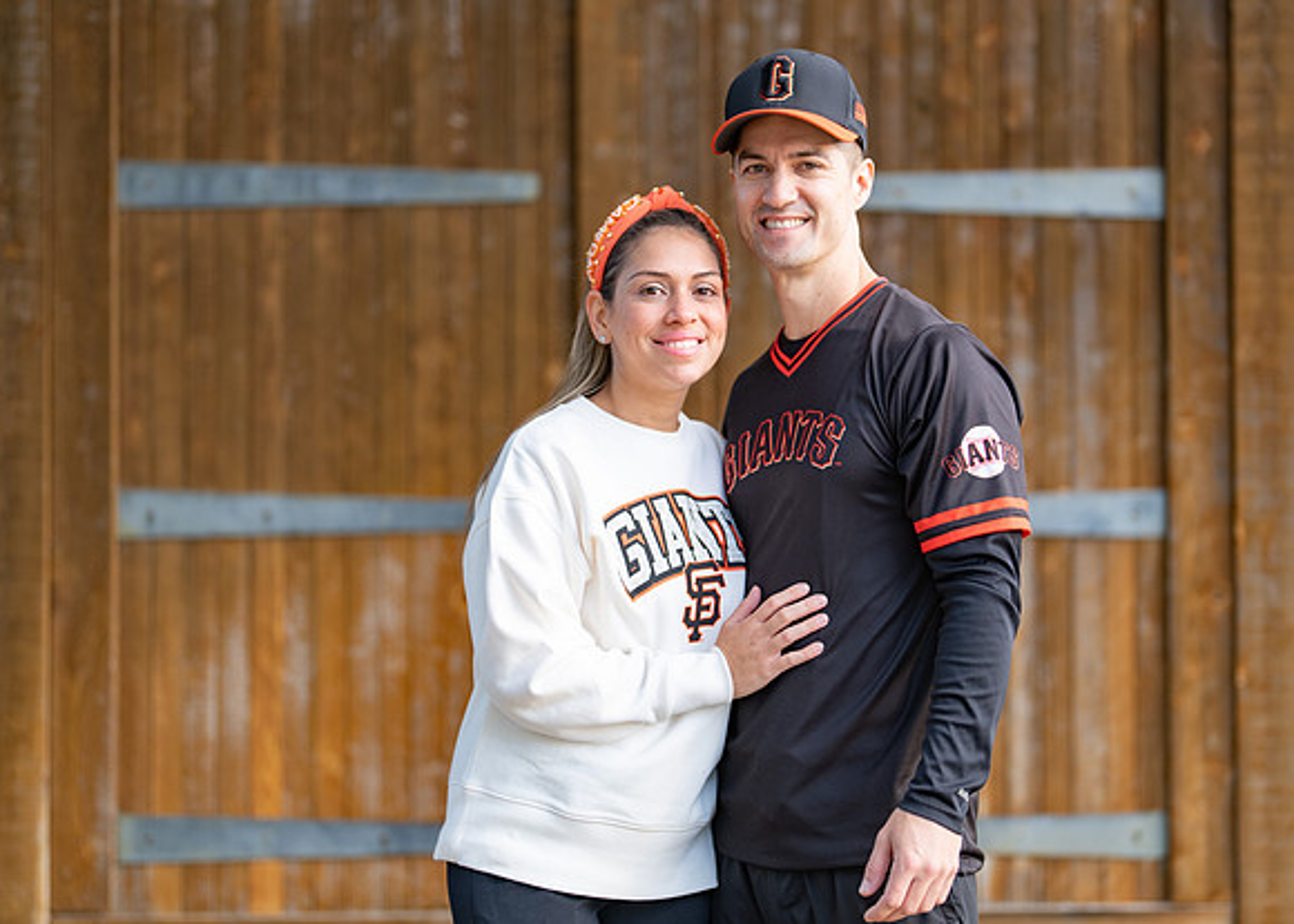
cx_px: 743
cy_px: 452
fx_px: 2297
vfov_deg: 22.7
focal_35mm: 63
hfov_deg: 31.4
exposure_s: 1/400
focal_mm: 50
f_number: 1.2
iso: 100
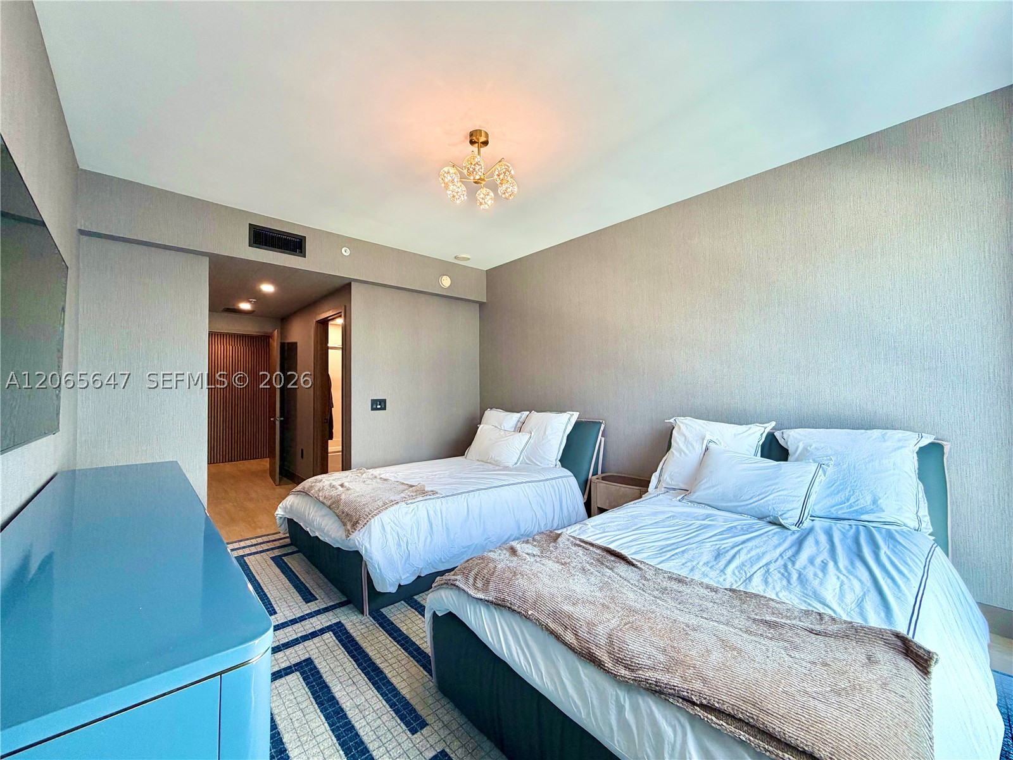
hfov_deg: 102.1
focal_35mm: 14
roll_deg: +0.8
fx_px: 410
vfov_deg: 85.7
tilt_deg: +1.1
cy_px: 380
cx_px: 506
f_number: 2.2
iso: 80
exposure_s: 1/121
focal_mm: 2.22
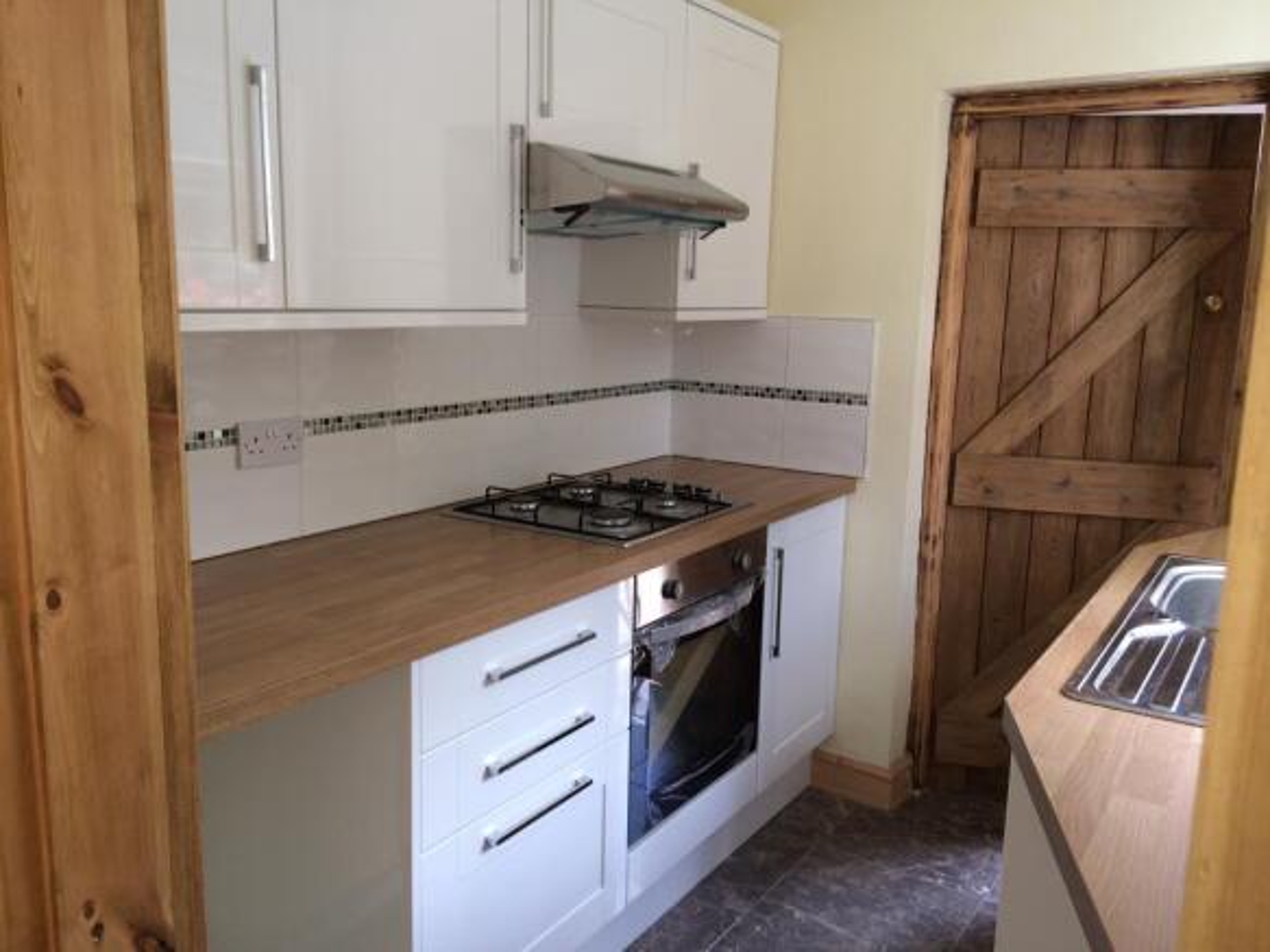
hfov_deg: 60.0
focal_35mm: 30
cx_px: 635
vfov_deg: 46.8
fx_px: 1100
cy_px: 476
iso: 32
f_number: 2.2
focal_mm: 4.12
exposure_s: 1/35
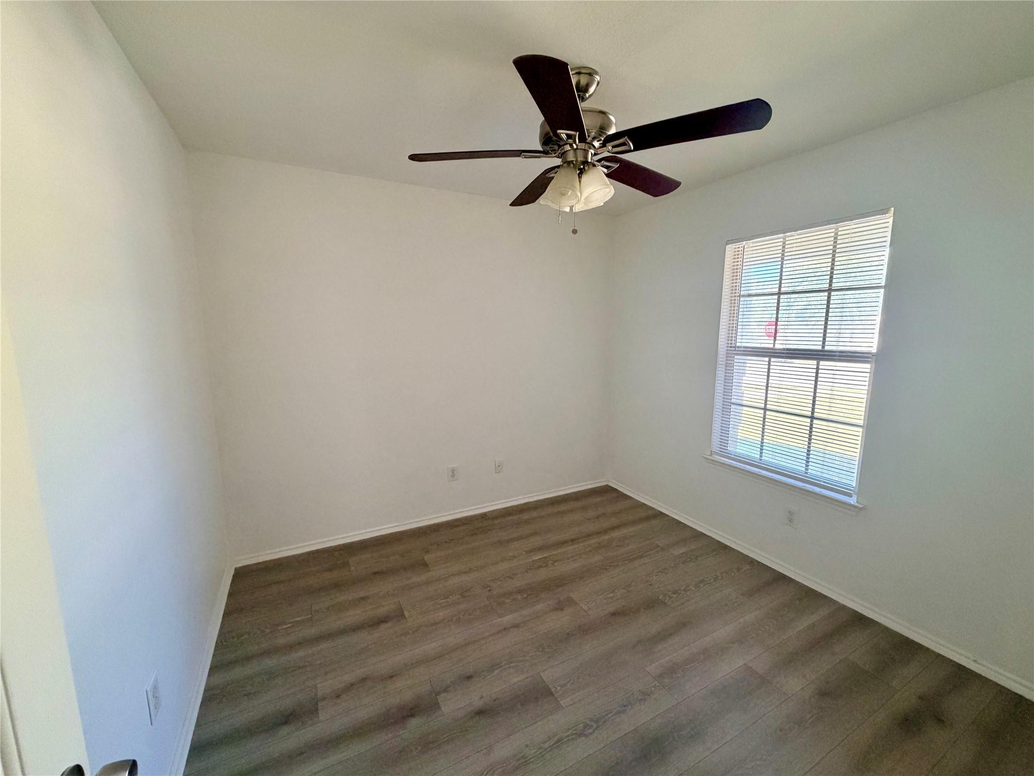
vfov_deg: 85.7
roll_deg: +0.4
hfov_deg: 102.1
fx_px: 418
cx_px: 517
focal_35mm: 14
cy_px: 388
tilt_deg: -9.1
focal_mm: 2.22
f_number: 2.2
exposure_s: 1/60
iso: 320
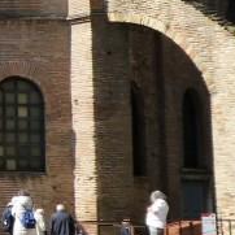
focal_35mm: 185
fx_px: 1421
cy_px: -73
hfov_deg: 8.7
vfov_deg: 9.3
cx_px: -292
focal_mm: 6.7
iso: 80
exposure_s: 1/500
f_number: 3.7
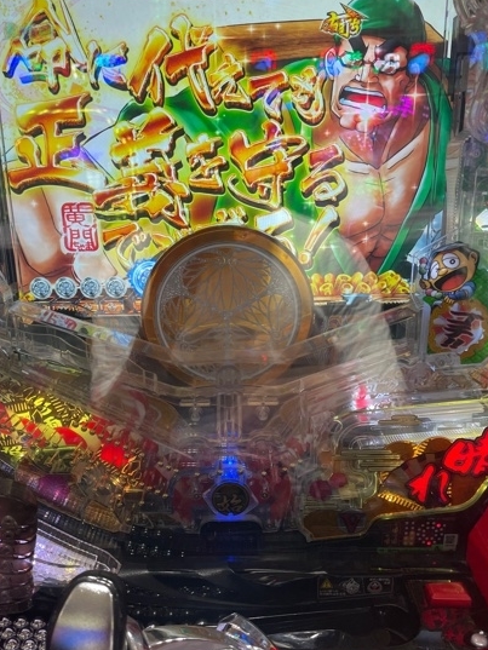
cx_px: 216
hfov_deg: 45.4
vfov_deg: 58.2
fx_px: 582
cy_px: 355
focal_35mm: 31
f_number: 1.6
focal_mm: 4.2
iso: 50
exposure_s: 1/63
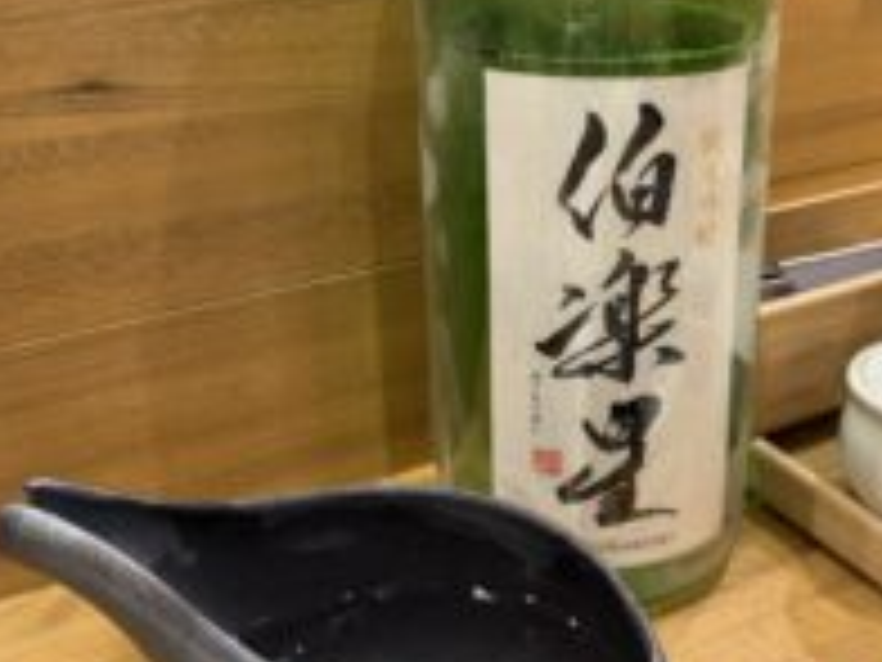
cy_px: 252
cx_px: 616
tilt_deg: -22.2
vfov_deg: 32.7
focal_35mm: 44
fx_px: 1121
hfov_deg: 42.1
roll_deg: -0.3
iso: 200
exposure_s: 1/60
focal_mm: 6.76
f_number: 1.78
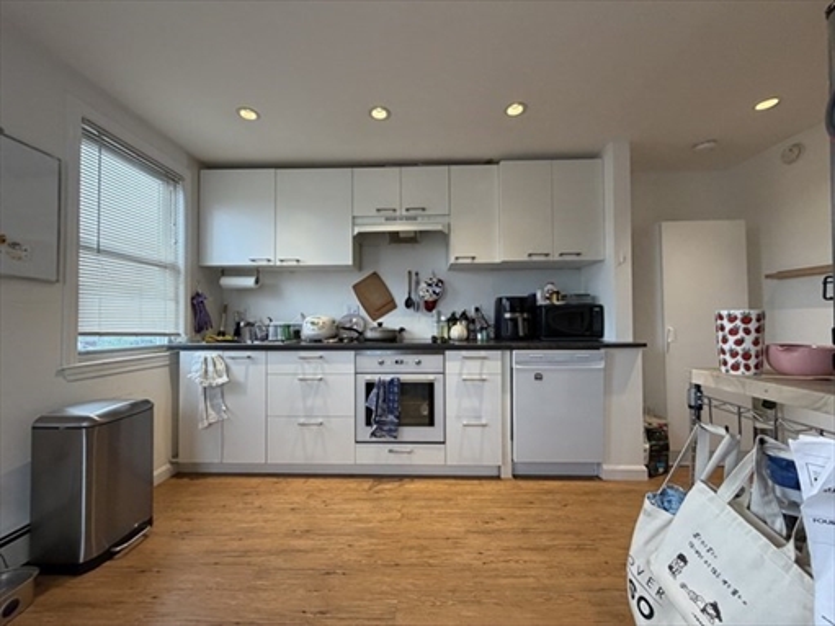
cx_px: 418
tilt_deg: +1.0
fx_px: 338
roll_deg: +0.1
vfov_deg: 85.7
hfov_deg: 102.1
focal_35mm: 14
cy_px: 313
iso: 250
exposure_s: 1/120
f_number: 2.2
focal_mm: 2.22
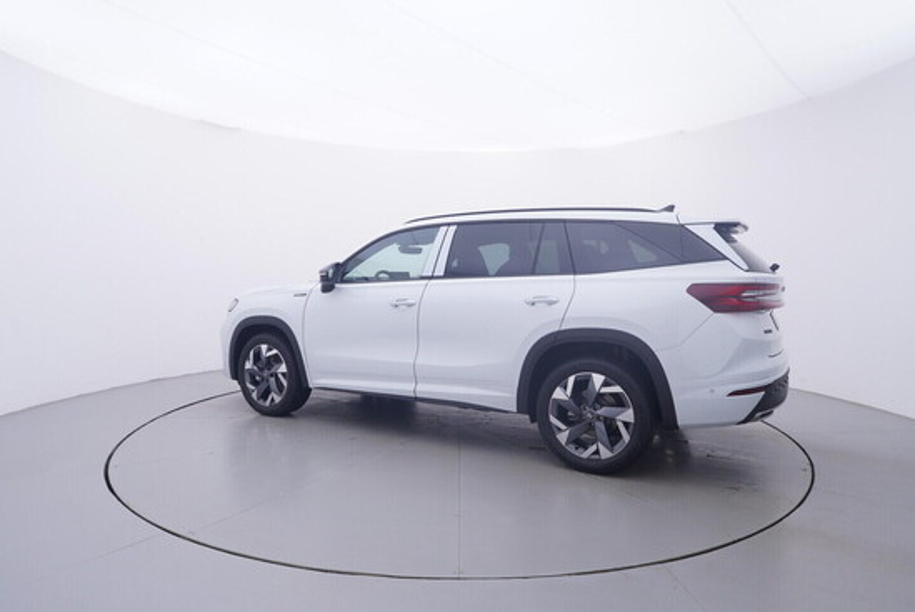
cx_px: 458
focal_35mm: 22
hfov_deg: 77.3
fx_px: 572
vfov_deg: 56.2
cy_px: 306
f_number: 5
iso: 200
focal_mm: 15
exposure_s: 1/80
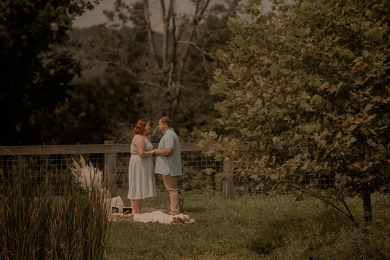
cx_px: 211
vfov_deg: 6.3
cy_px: 139
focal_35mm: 218
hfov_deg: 9.5
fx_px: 2356
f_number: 2.8
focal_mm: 200
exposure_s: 1/1600
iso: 125
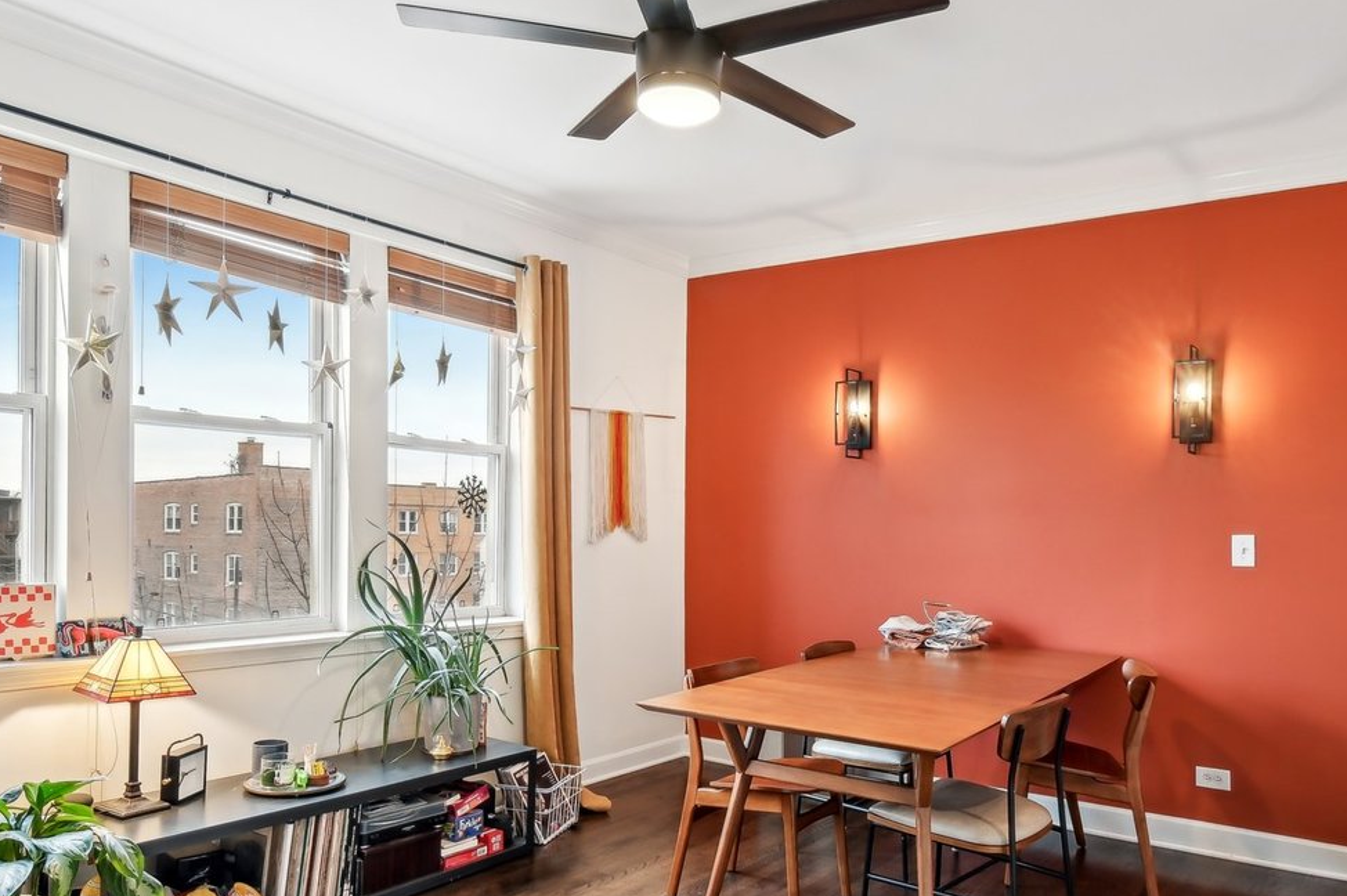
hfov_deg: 71.3
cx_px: 753
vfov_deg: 50.9
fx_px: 935
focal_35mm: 25
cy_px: 542
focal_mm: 10
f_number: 8
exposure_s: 1/15
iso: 400
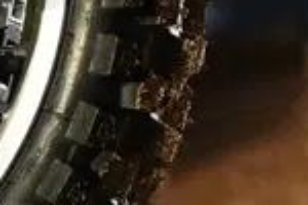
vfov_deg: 1.0
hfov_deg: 1.5
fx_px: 11985
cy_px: -500
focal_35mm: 1401
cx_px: 879
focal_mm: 175
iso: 64
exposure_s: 1/250
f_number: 8
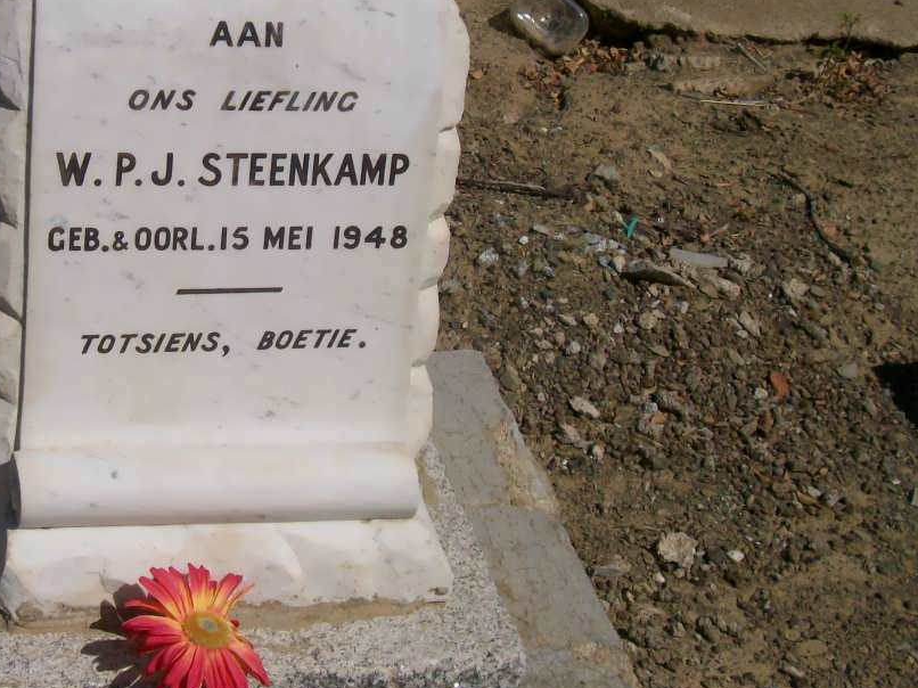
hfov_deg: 28.7
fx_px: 1776
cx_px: 272
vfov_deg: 21.8
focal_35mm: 67
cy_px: 196
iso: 80
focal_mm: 7.6
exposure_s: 1/1401
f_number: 5.4
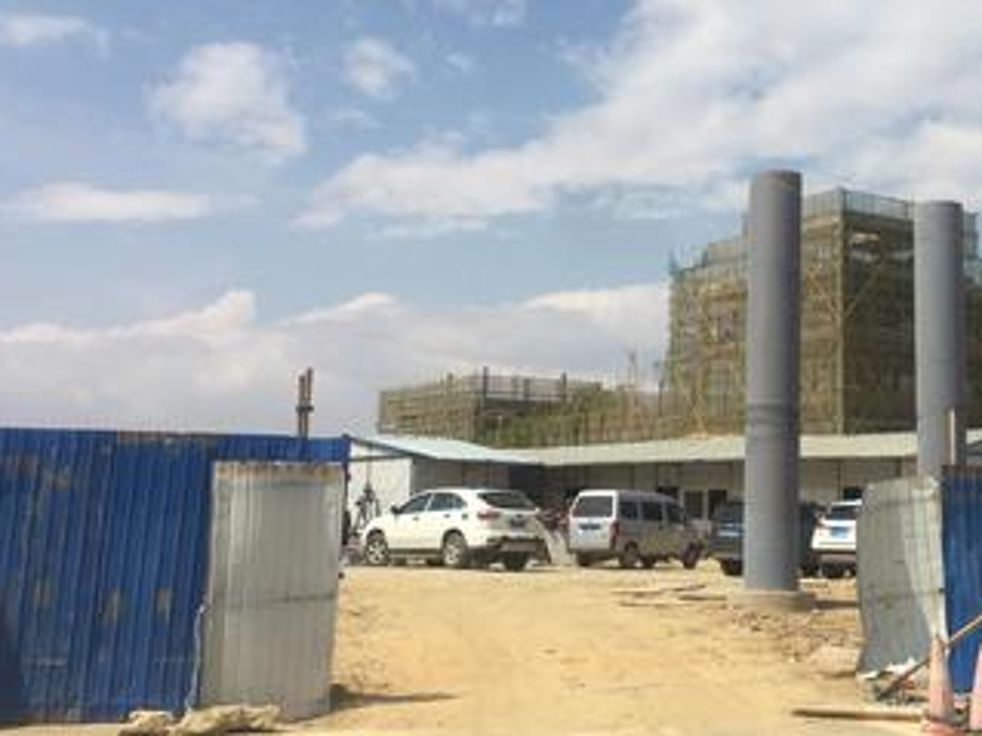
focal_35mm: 50
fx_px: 1418
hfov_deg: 37.0
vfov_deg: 28.9
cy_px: 237
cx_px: 767
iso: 32
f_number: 2.2
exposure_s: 1/3597
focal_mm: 4.15
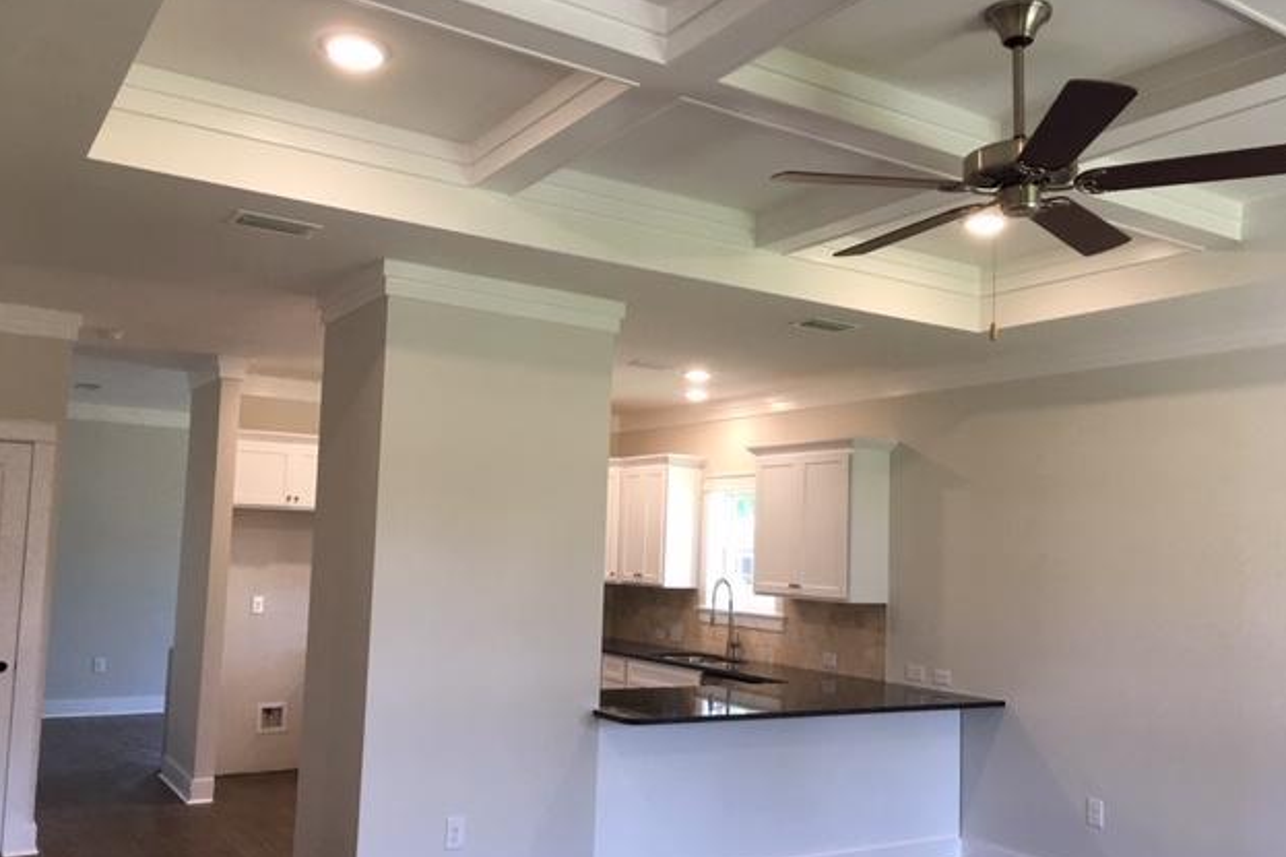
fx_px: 1107
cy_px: 471
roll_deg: -2.1
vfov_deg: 42.3
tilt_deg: +5.8
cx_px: 640
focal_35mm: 31
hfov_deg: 60.3
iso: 32
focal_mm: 4.15
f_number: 2.2
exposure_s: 1/30
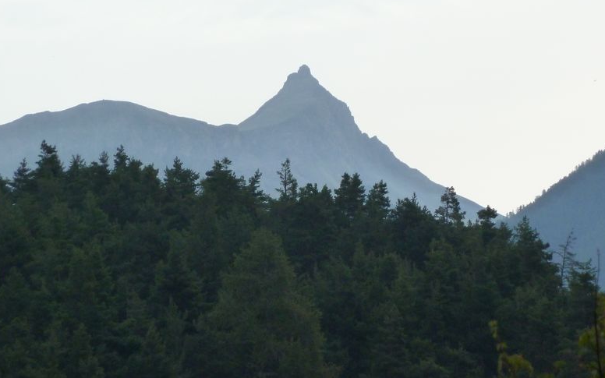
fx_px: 6645
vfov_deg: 3.3
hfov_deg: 5.2
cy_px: 152
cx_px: 304
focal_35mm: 403
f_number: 4.9
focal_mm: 49.2
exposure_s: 1/800
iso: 250
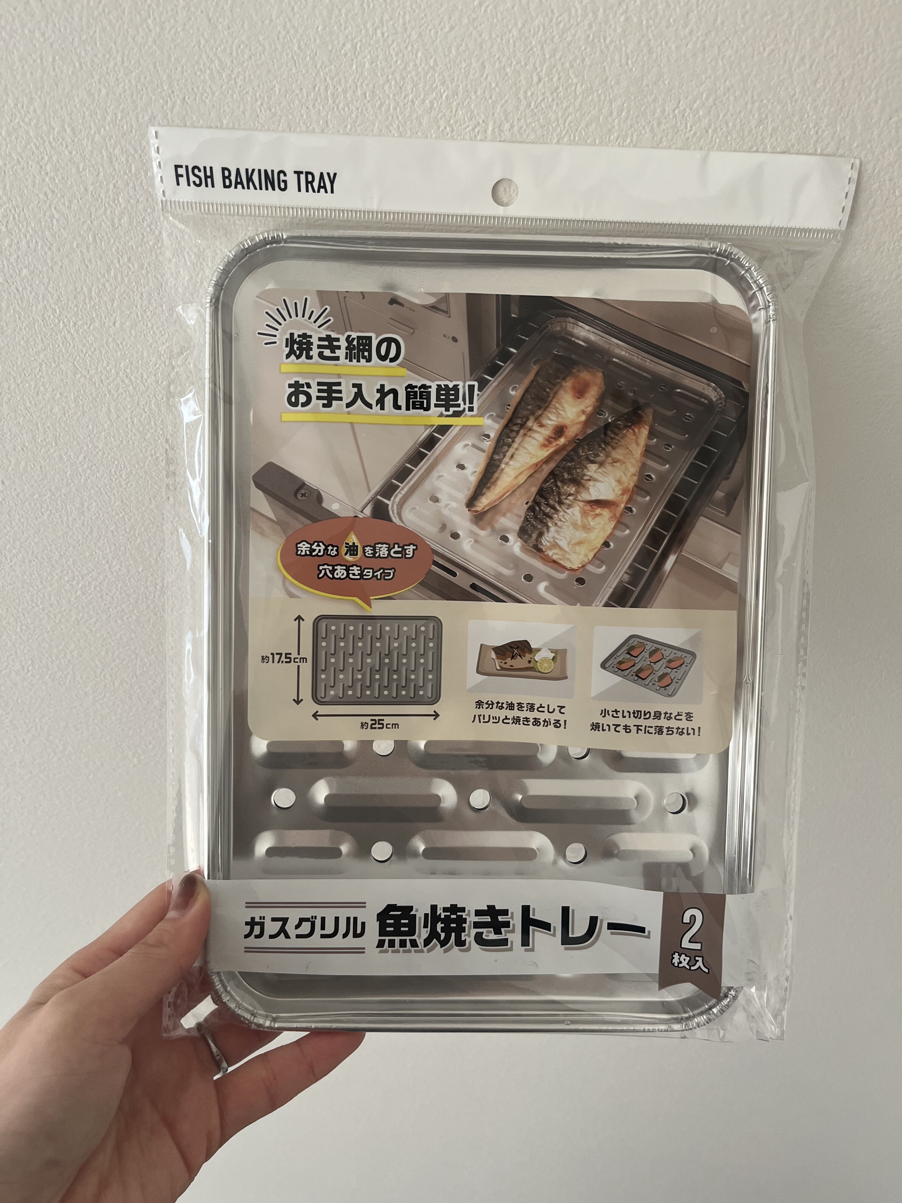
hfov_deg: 53.1
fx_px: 903
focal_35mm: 26
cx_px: 451
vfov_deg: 67.3
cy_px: 602
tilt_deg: -36.1
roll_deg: -2.2
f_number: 1.6
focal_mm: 5.1
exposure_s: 1/121
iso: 125
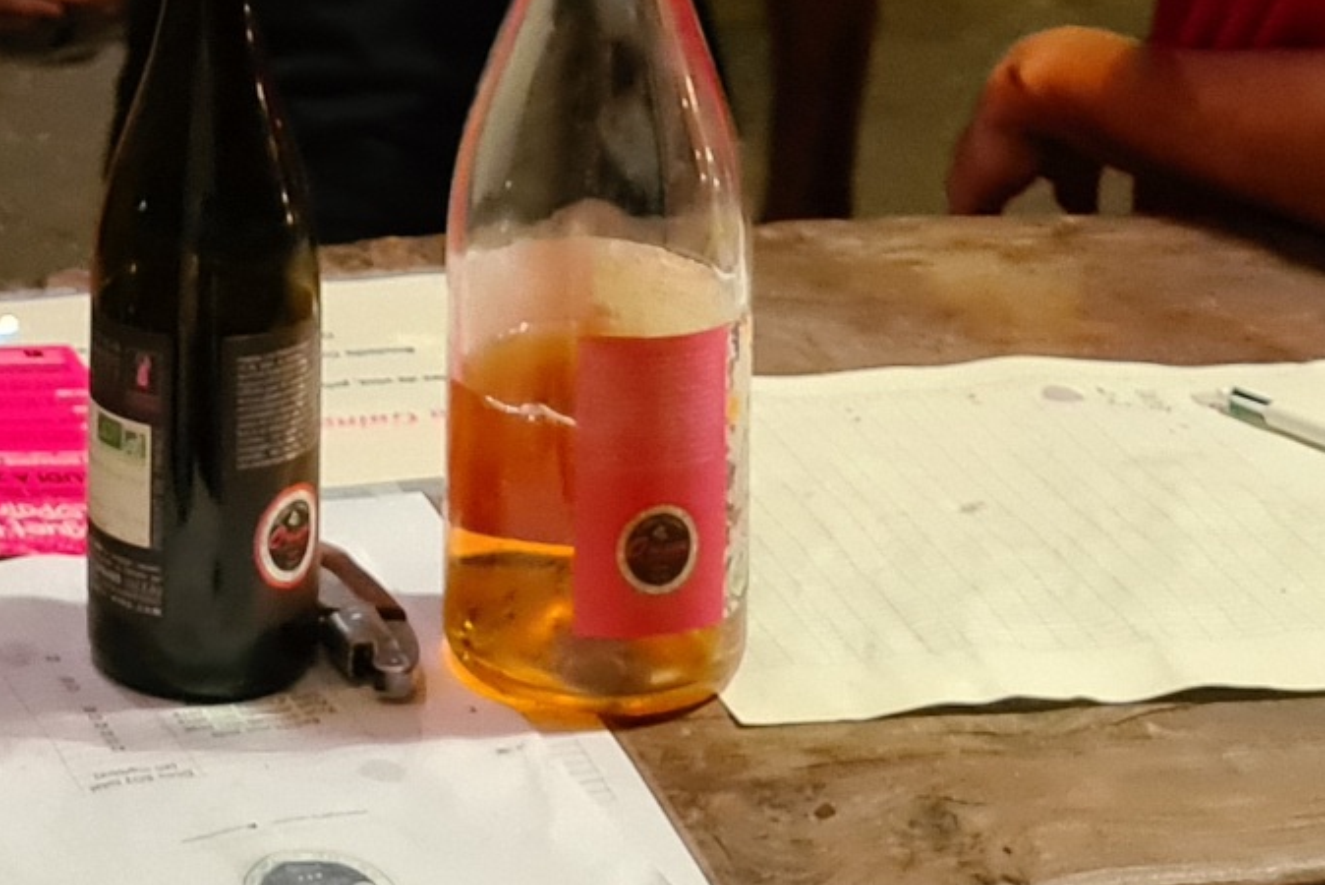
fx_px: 3571
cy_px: -777
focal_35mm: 97
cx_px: 156
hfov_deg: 20.6
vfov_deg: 12.7
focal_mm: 5.4
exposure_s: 1/50
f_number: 1.8
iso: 800
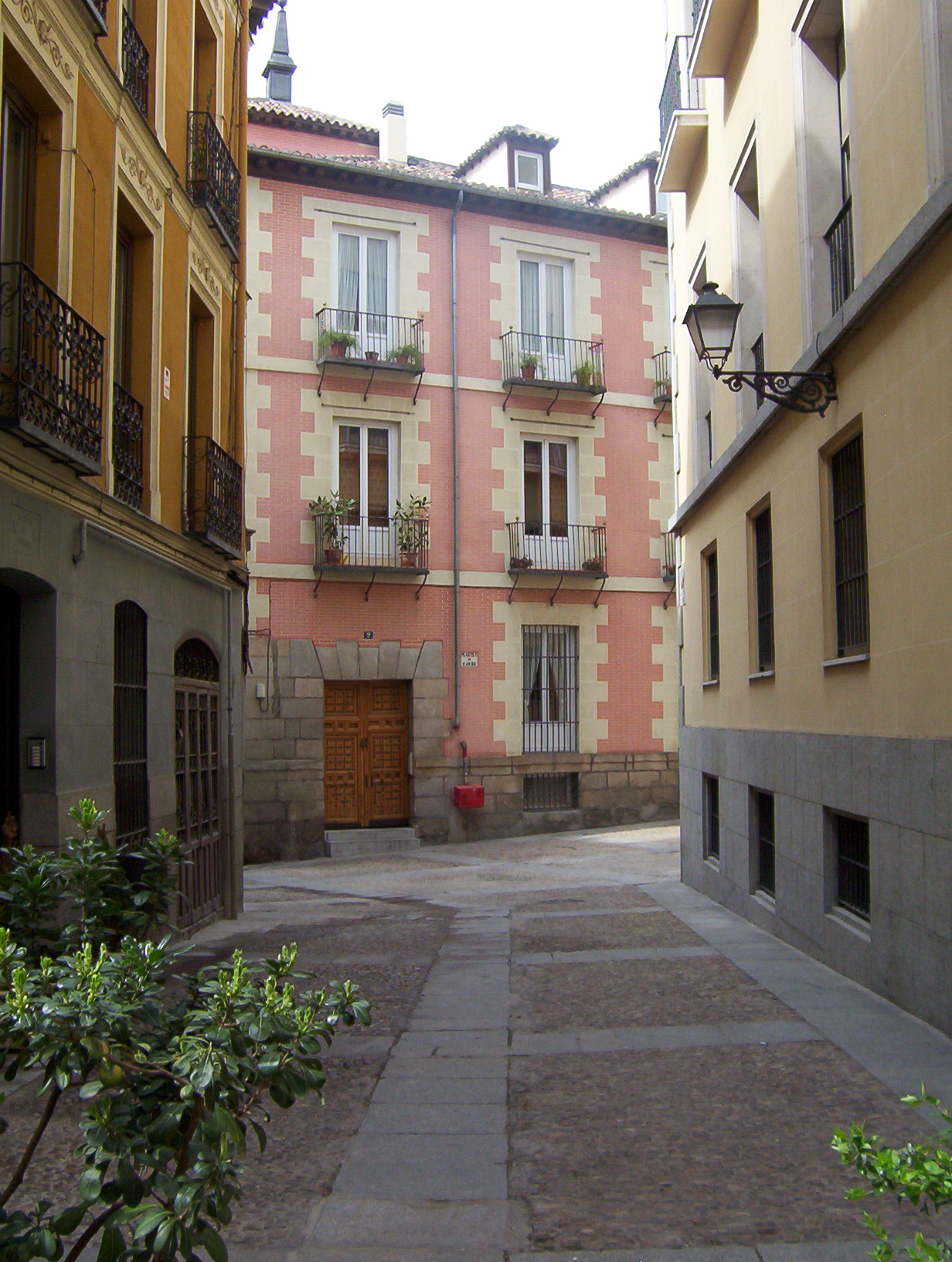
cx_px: 476
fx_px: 1315
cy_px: 631
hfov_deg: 39.8
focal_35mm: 36
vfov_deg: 51.2
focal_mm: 5.54
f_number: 2.76
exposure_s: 1/918
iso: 100
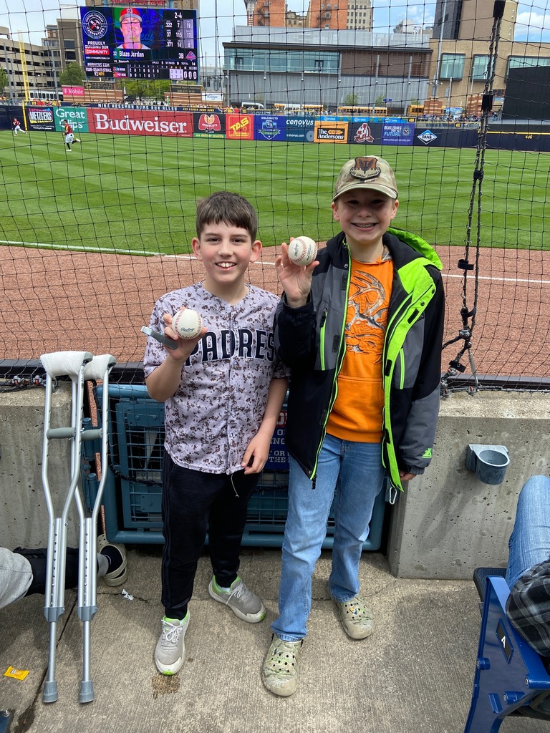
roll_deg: -1.8
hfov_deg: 53.1
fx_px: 551
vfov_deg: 67.3
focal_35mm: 26
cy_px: 366
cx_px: 275
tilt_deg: -24.0
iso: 32
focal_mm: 4.25
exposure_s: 1/1287
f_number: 1.8
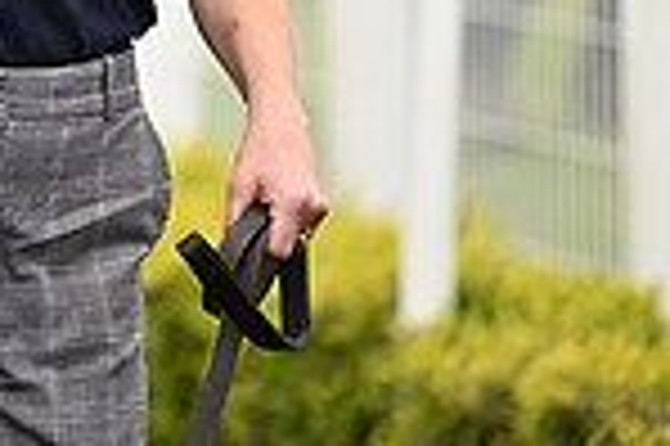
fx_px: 14463
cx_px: -508
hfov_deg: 2.6
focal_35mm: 778
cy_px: -327
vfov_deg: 1.8
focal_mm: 200
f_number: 3.5
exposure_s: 1/1600
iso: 800
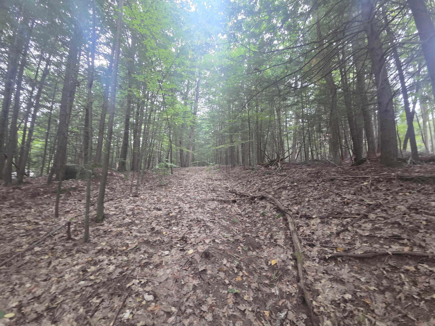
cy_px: 163
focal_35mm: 13
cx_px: 218
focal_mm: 2.2
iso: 500
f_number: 2.2
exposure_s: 1/60
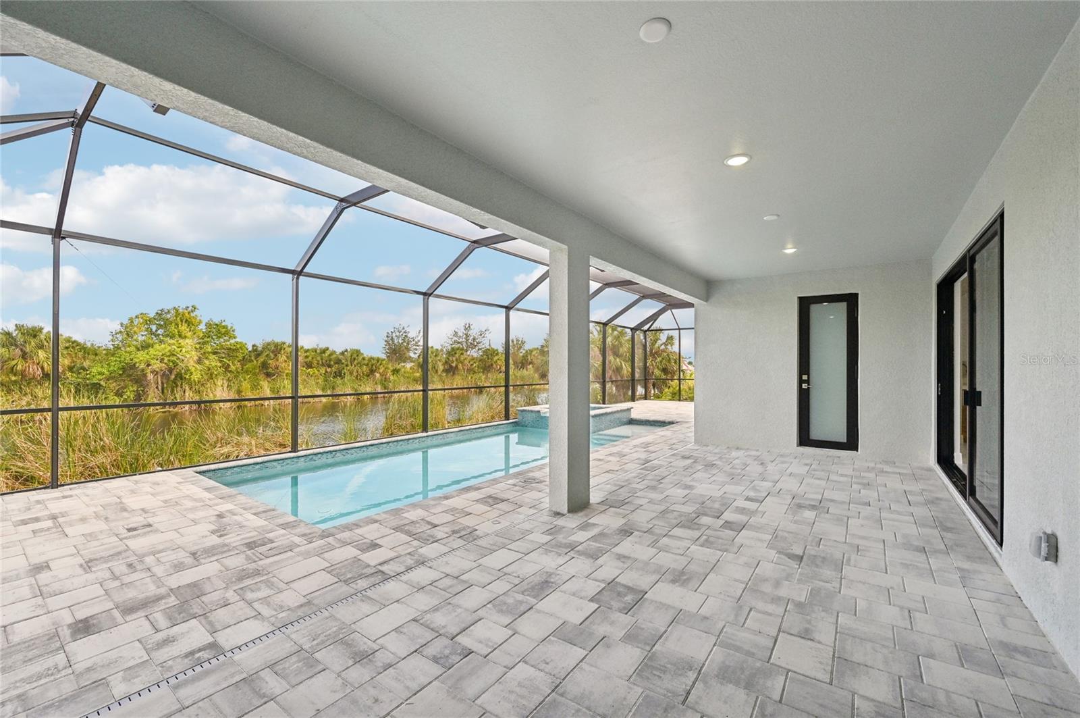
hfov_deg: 104.3
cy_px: 359
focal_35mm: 14
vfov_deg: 81.1
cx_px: 540
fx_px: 420
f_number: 8
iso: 400
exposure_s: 1/400
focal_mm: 14
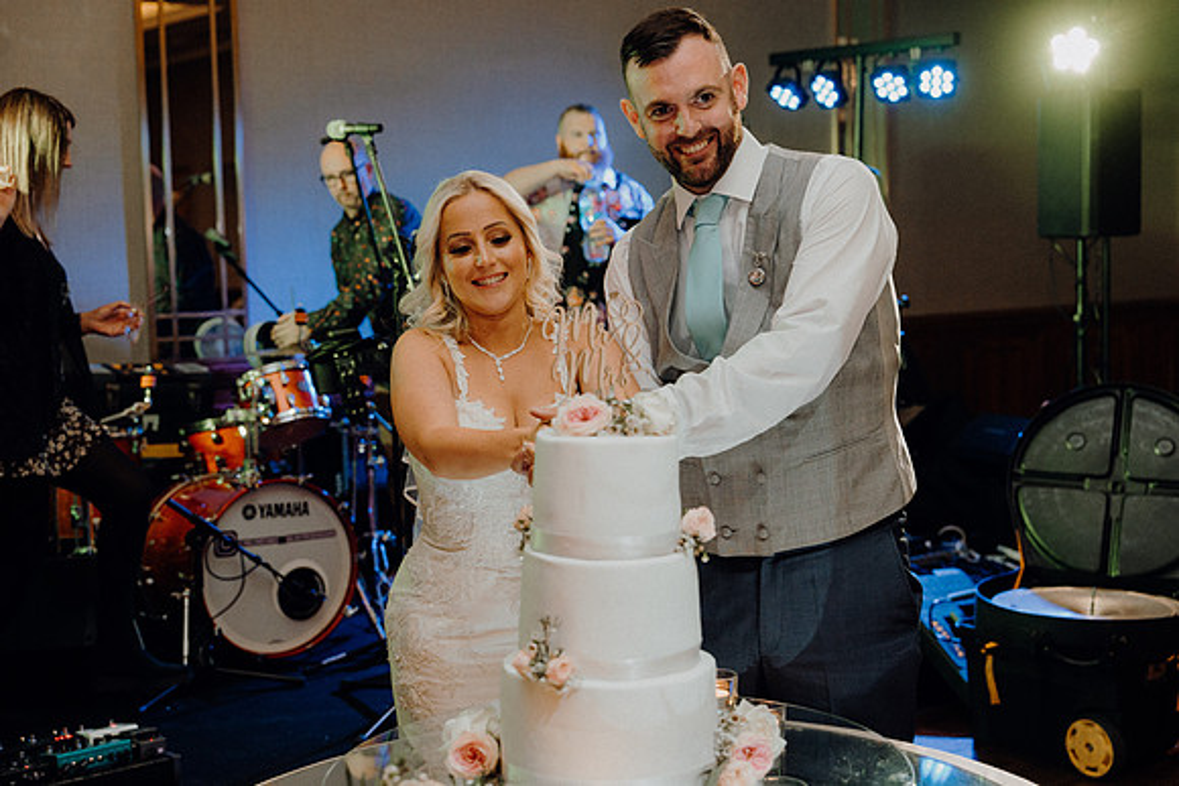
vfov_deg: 28.1
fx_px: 1572
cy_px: 393
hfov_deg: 41.1
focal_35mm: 48
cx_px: 590
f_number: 3.5
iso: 2500
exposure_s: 1/160
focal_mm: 48
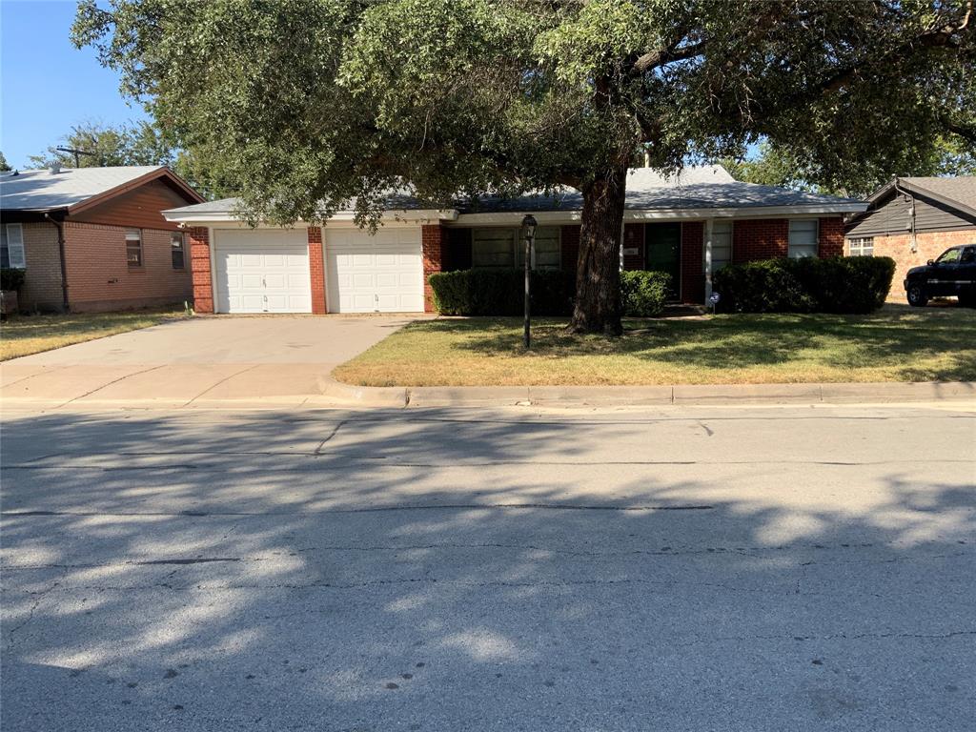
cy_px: 366
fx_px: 818
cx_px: 488
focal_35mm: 29
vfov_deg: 48.2
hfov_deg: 61.7
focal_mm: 3
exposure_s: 1/1221
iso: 16
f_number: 1.8
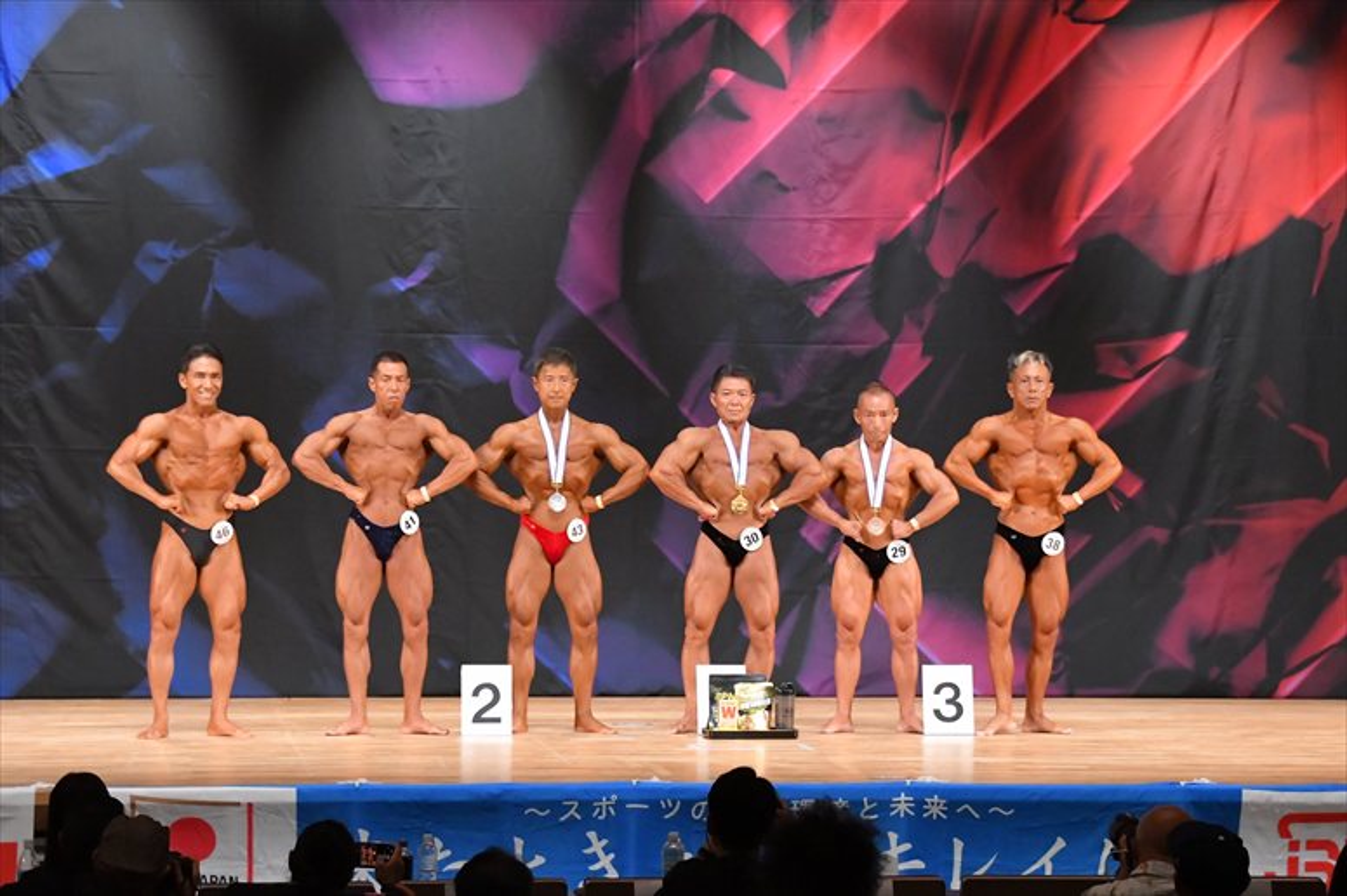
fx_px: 5161
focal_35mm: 138
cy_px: 448
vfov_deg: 9.9
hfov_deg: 14.9
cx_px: 674
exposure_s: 1/400
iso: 7200
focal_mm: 92
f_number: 5.6
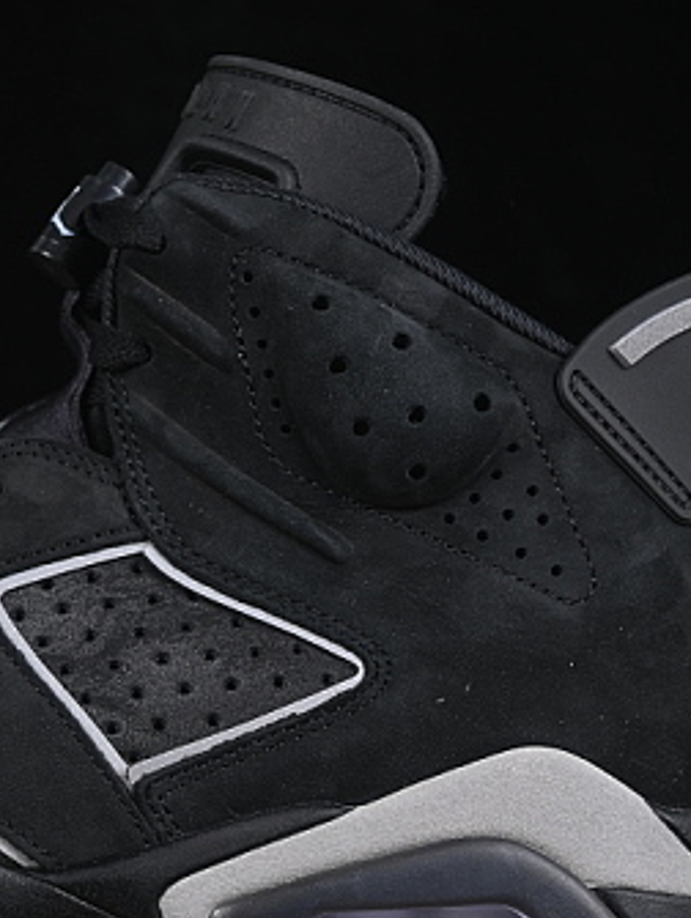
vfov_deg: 11.5
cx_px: 16
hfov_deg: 8.6
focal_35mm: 172
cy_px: 560
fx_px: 4569
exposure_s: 1/50
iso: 160
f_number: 6.3
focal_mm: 50
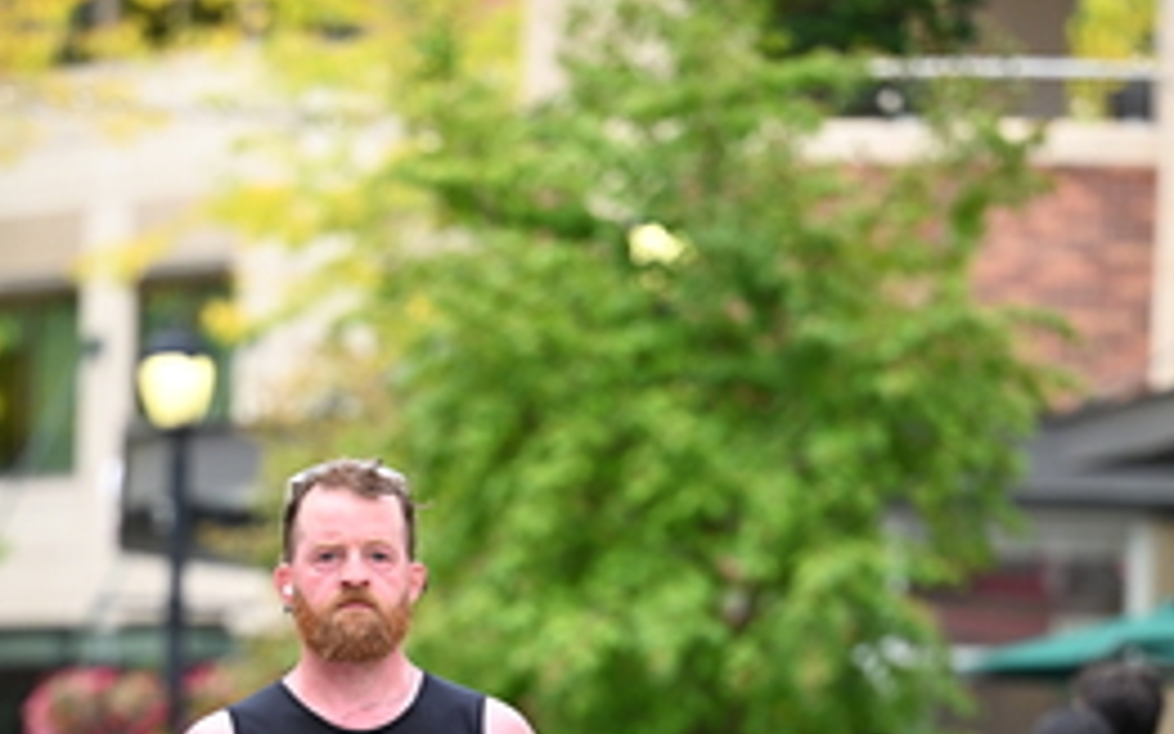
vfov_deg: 4.7
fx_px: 8925
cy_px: 901
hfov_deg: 7.5
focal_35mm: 279
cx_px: 524
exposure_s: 1/2000
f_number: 2.8
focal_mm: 130
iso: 1000
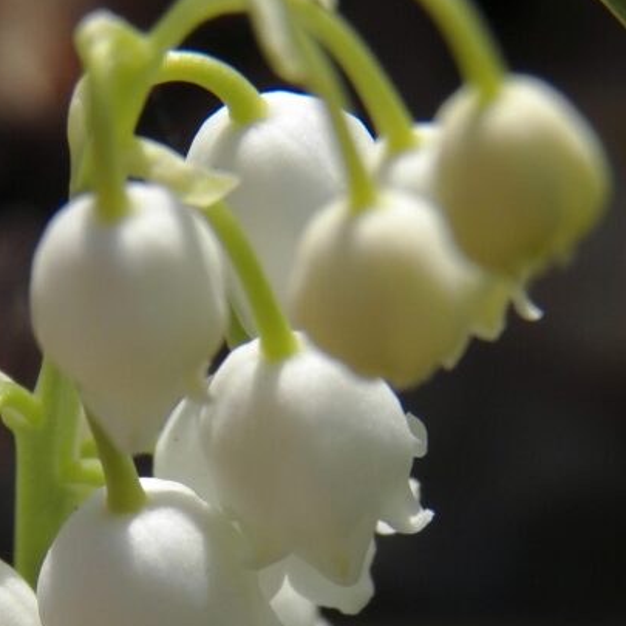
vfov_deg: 9.1
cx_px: 257
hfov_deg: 9.2
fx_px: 3887
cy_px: 662
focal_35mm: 190
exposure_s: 1/1250
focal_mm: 15.2
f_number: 4
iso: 125
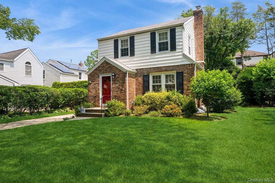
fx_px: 183
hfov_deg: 73.8
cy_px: 92
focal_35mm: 24
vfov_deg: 53.1
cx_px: 138
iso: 400
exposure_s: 1/320
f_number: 11
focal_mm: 24
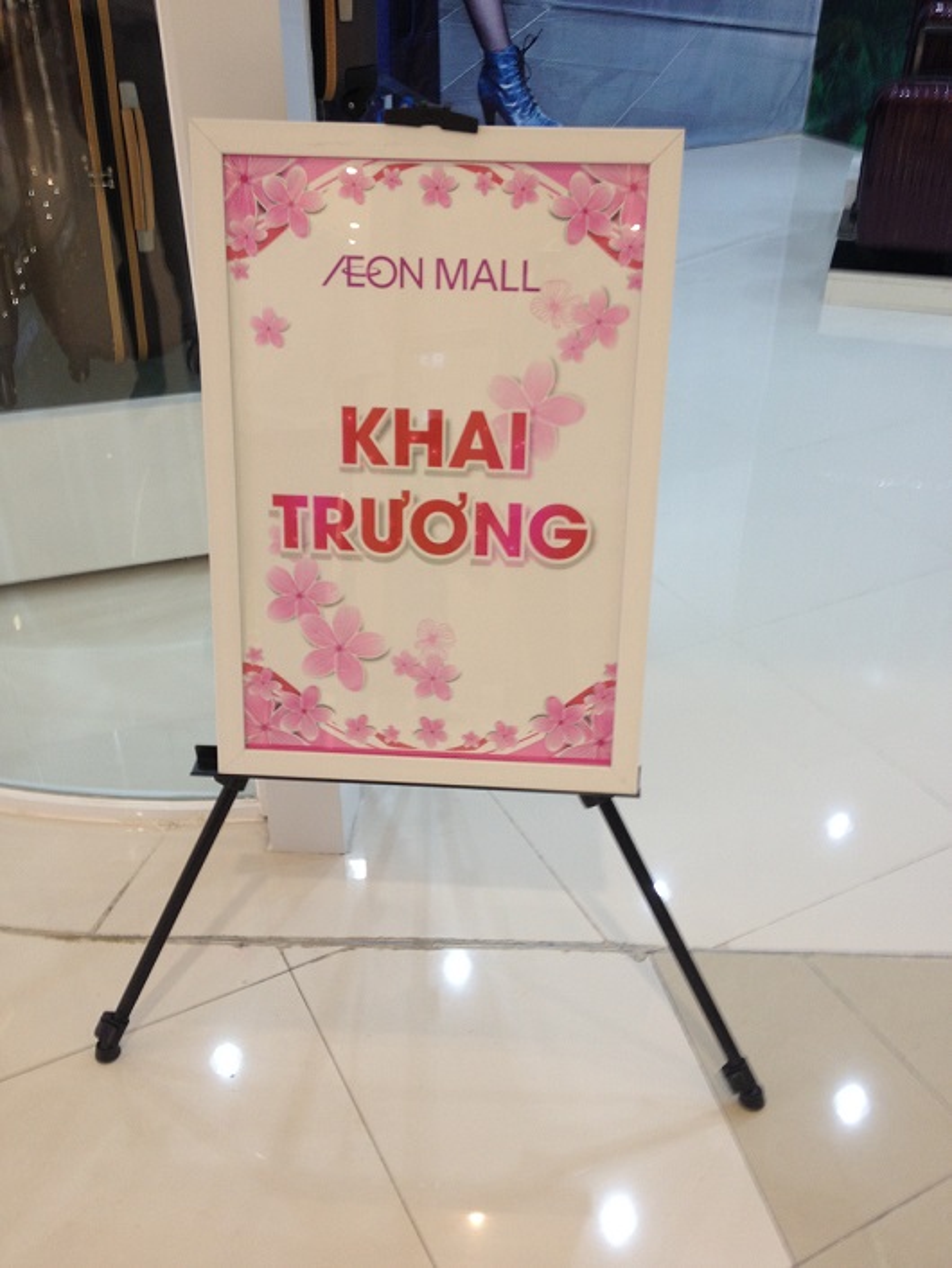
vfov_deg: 52.6
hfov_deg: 40.7
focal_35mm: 35
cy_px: 634
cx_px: 476
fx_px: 1283
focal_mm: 4.28
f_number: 2.4
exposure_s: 1/20
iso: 50
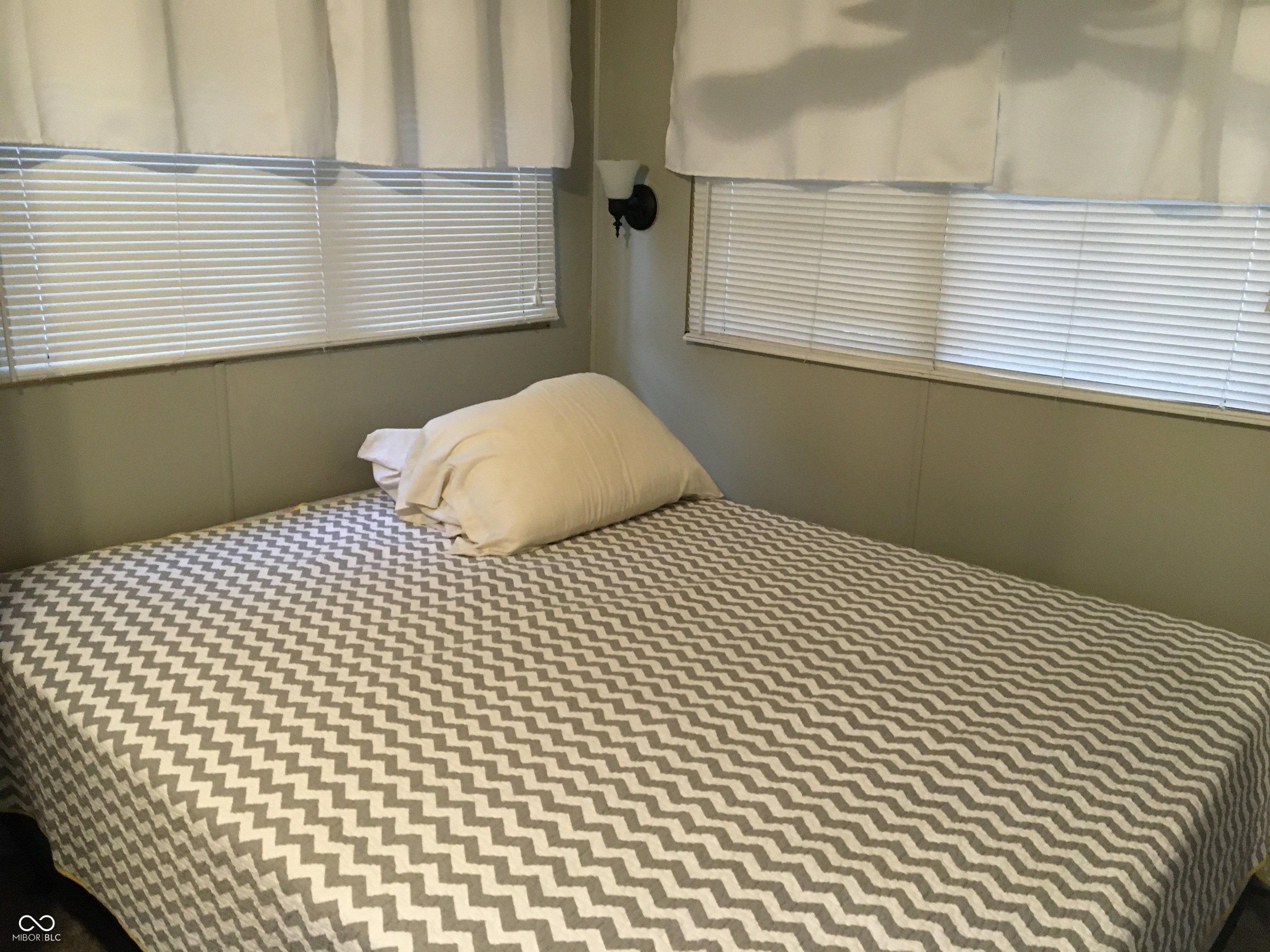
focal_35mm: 29
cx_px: 635
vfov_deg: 48.2
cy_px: 476
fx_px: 1064
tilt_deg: -11.8
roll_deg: -1.5
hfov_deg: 61.7
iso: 200
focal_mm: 4.15
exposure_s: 1/17
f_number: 2.2
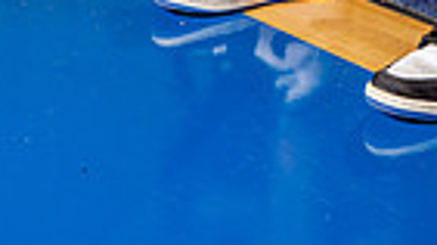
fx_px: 1354
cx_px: 443
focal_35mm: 117
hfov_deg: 17.9
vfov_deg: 8.8
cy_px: -437
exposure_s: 1/250
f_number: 6.3
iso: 320
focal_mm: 35
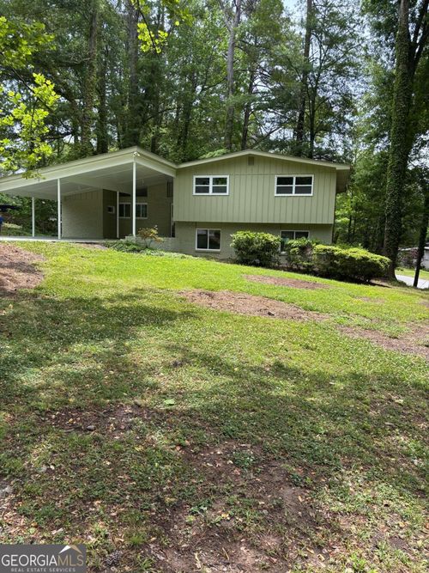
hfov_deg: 53.0
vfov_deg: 67.3
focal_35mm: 26
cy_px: 286
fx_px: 430
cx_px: 214
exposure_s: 1/742
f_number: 1.6
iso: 50
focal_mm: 5.96
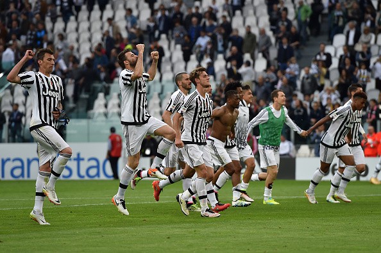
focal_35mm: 200
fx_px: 2115
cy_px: 126
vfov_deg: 6.9
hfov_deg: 10.3
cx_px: 190
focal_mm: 200
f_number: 4
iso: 400
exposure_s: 1/800
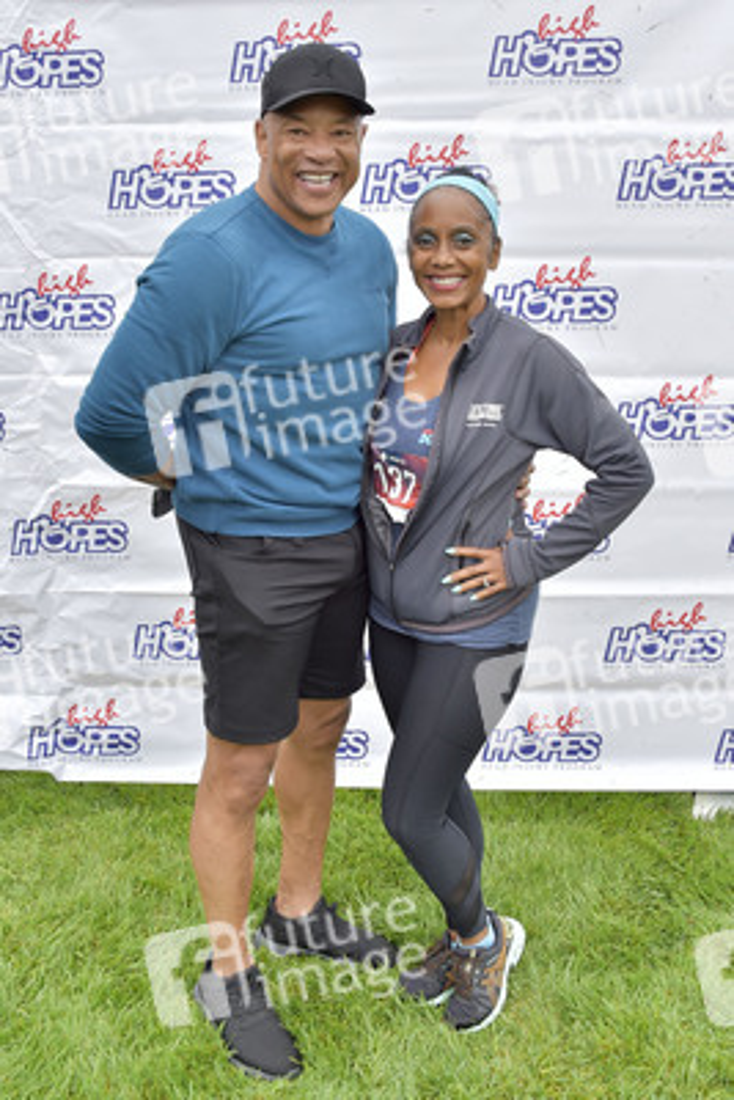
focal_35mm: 32
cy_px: 550
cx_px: 367
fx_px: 978
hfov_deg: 41.1
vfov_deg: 58.7
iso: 640
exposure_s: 1/250
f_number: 7.1
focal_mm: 32
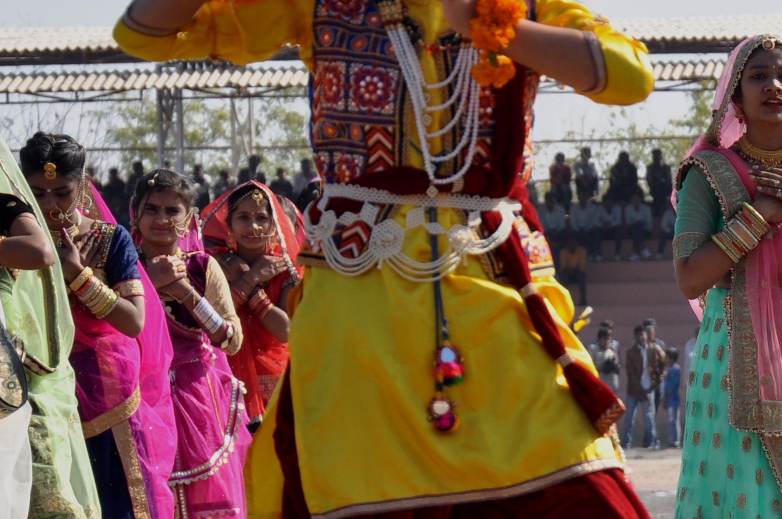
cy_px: 321
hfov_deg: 6.0
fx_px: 7454
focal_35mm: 344
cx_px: 918
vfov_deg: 4.0
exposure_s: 1/400
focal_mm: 75
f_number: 11
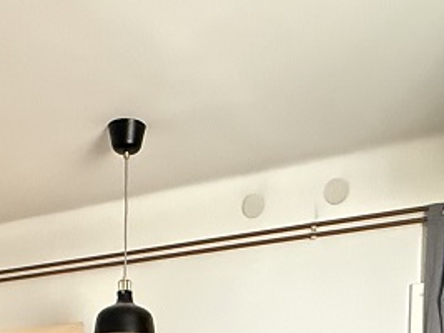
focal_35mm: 63
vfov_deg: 19.7
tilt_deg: -2.2
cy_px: 521
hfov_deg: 30.4
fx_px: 808
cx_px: 138
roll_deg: -0.2
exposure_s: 1/60
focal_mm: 2.22
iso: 1250
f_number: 2.2
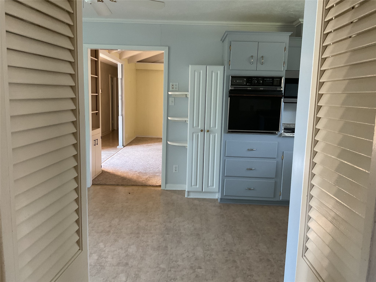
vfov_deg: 48.2
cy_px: 141
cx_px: 188
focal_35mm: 29
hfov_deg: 61.7
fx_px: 315
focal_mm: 3
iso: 160
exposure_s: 1/60
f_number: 1.8
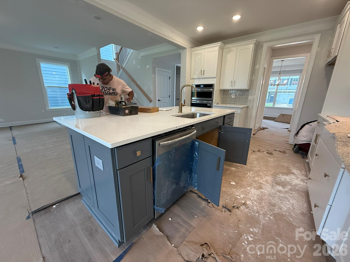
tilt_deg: -13.0
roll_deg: +1.1
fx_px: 142
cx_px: 175
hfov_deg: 102.1
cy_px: 131
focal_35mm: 14
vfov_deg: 85.7
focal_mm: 2.22
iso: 250
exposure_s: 1/120
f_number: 2.2
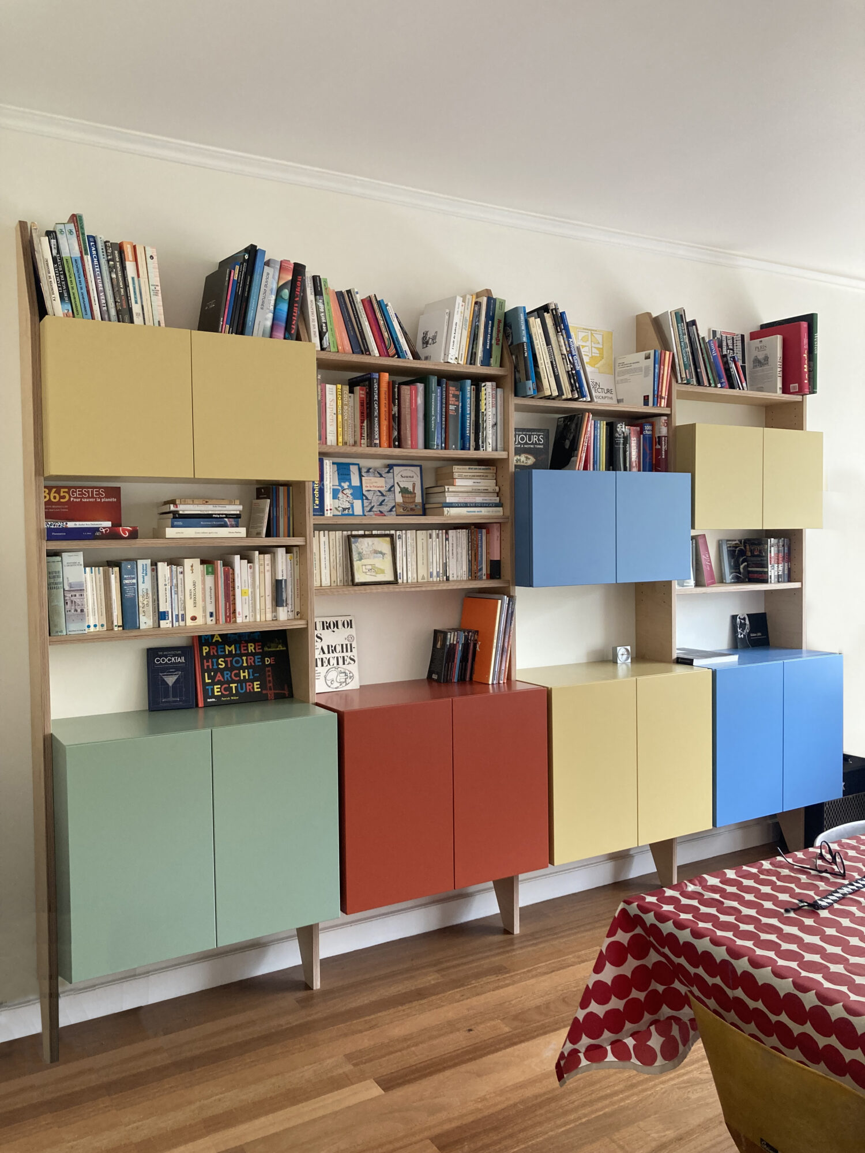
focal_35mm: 28
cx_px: 432
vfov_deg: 63.4
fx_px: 933
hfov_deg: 49.7
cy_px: 576
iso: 80
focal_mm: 3.99
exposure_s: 1/82
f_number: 1.8
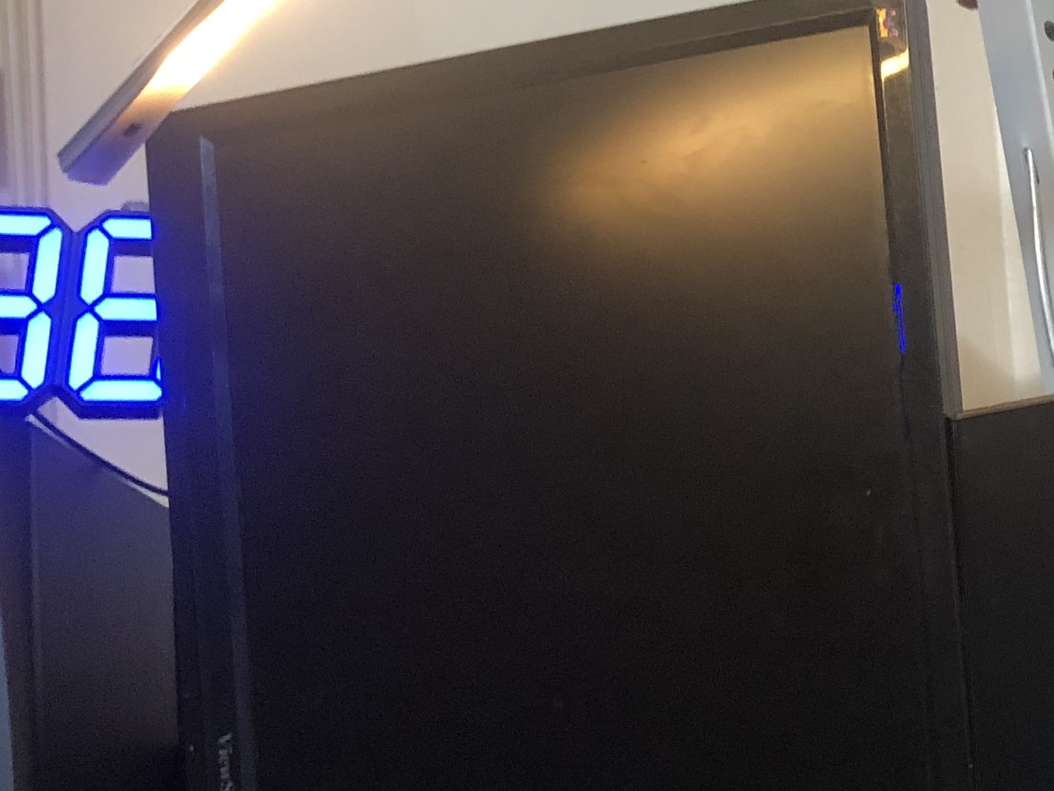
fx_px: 2619
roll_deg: +5.3
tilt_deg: +4.7
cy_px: 600
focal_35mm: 86
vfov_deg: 17.1
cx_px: 1296
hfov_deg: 21.1
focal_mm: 3.99
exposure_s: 1/15
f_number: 1.8
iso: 50
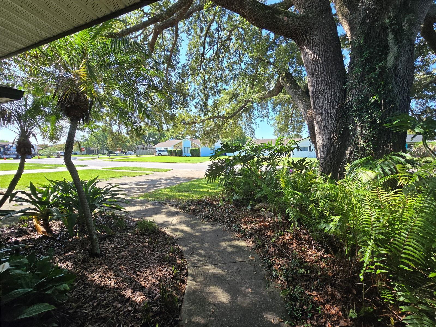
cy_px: 164
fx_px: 164
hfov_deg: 106.2
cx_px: 218
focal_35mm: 13
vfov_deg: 89.9
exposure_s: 1/500
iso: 50
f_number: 2.2
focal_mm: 2.2
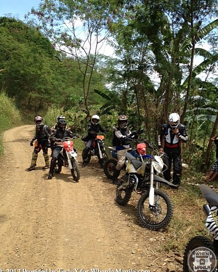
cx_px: 109
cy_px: 131
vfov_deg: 49.1
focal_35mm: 37
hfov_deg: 40.1
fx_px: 298
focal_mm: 4.28
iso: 50
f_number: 2.4
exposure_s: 1/690
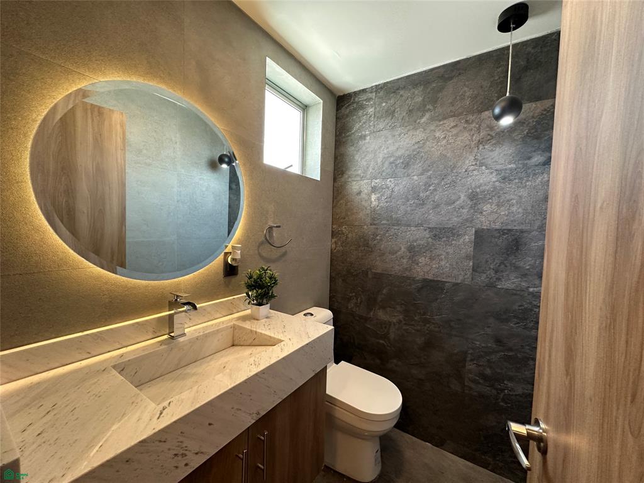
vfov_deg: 85.7
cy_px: 242
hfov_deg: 102.1
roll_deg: -1.4
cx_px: 322
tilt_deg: -2.6
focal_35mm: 14
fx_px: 260
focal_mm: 2.22
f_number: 2.2
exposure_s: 1/120
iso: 320
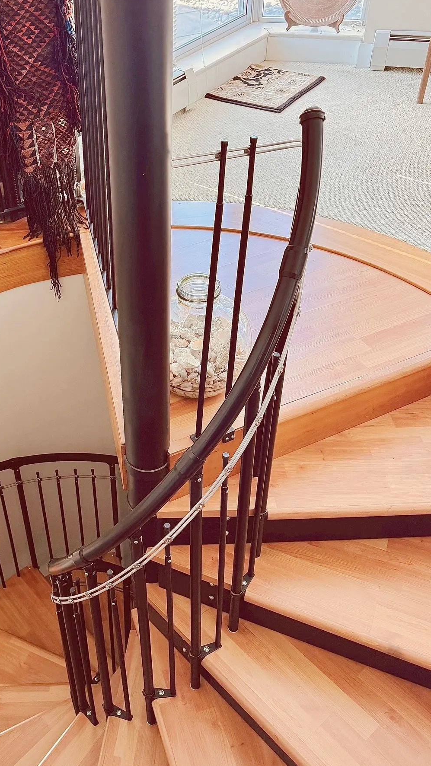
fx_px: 691
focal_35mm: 34
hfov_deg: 33.8
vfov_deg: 58.0
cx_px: 98
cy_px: 356
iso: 160
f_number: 1.78
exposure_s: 1/121
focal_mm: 6.76
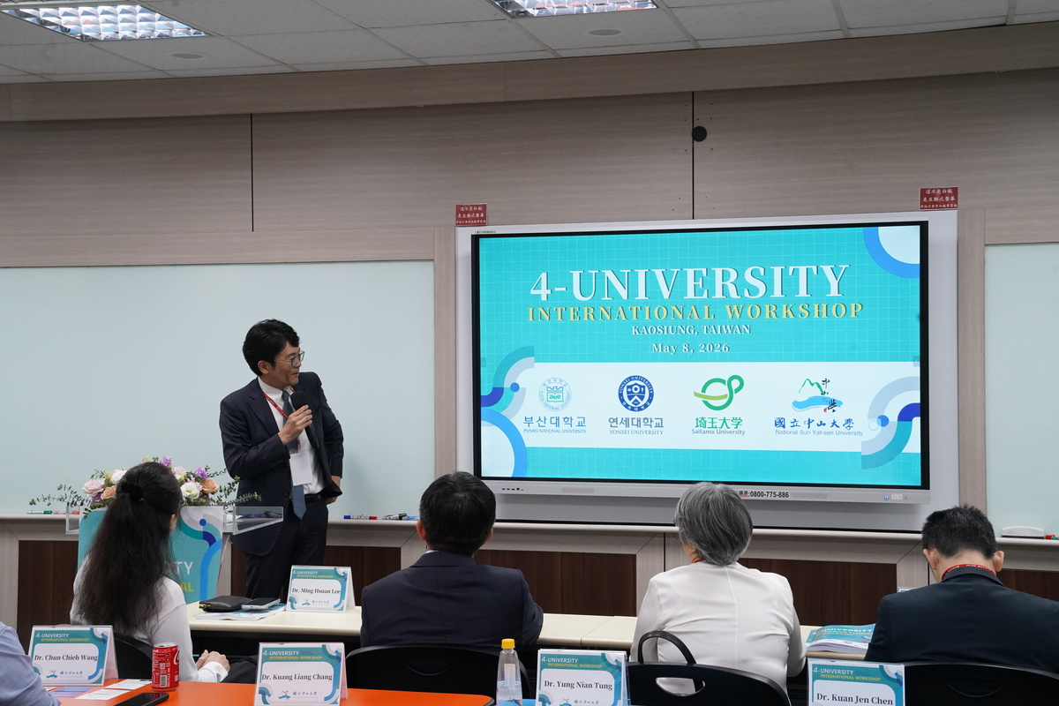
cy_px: 353
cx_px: 530
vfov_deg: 25.5
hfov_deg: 37.5
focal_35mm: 53
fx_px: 1559
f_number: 11
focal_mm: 53
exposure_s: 1/60
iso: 3200
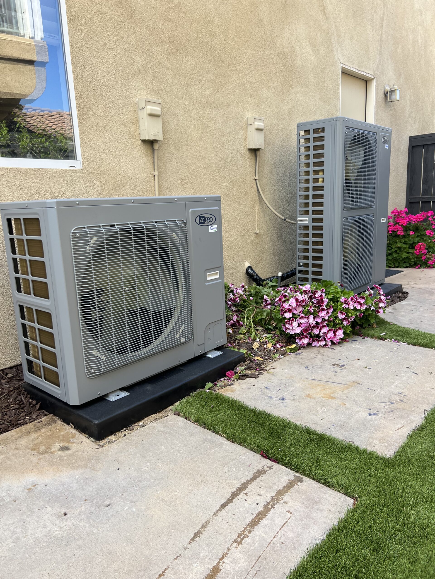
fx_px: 436
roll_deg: +2.7
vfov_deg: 67.3
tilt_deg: -10.4
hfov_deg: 53.1
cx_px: 218
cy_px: 290
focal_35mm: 26
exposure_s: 1/588
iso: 50
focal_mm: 5.7
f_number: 1.5
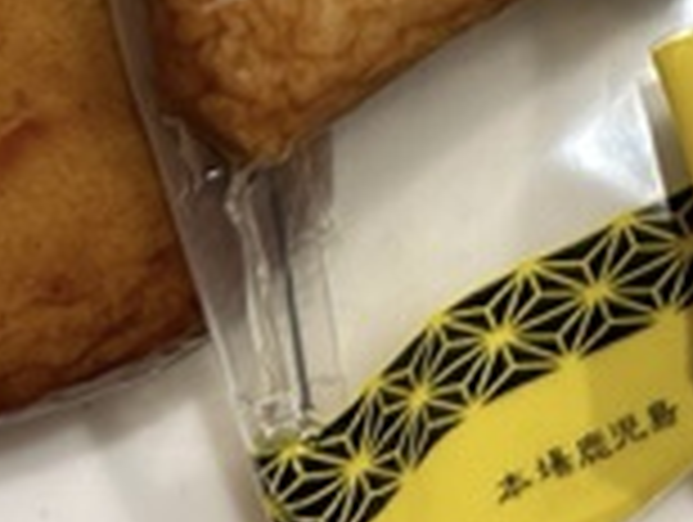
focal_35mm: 108
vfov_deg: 12.6
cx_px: 720
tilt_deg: -74.1
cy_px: -405
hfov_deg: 17.7
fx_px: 2165
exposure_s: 1/60
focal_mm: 5.7
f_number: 1.5
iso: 250
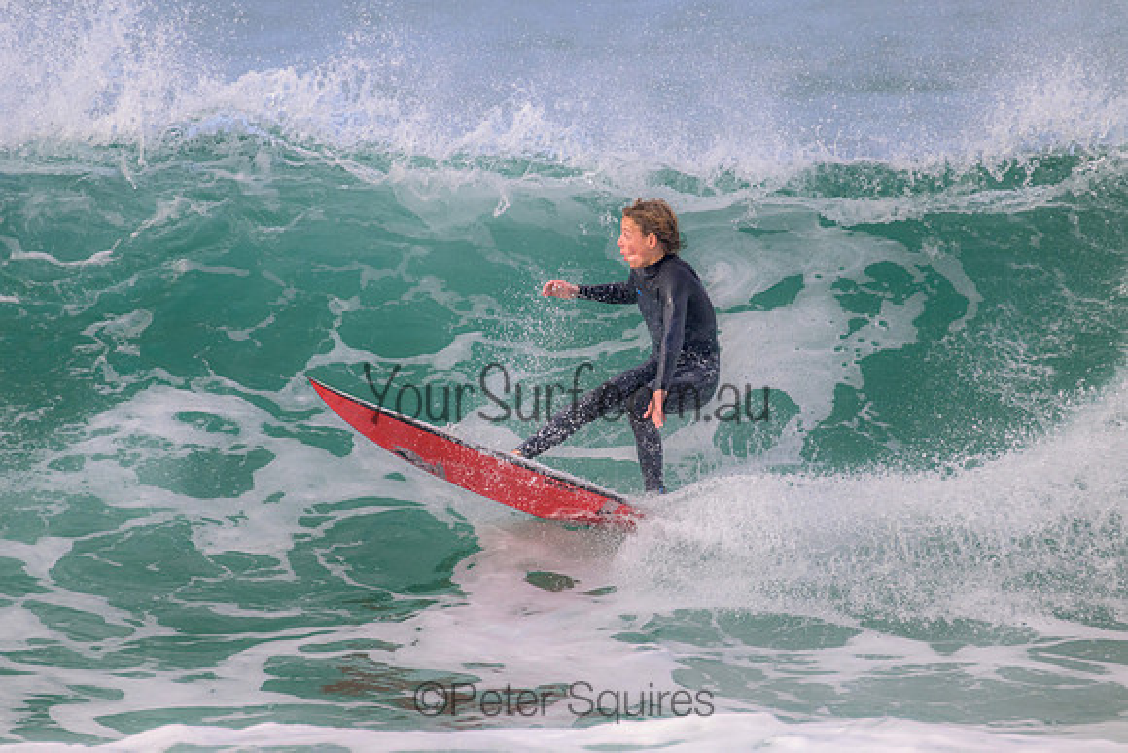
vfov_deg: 1.6
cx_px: 514
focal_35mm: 871
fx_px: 27289
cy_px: 343
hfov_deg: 2.4
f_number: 11
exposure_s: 1/1250
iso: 1400
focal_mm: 800
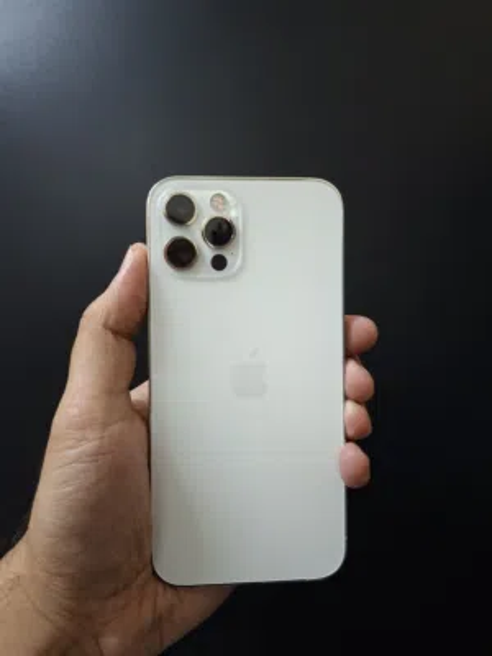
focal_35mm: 23
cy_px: 328
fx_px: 436
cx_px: 246
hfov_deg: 58.9
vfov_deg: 73.9
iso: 320
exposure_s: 1/33
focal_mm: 5.54
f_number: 1.8
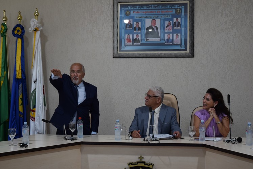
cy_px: 84
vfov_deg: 20.6
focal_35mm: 66
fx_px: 464
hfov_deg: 30.5
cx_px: 126
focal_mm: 44
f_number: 4.2
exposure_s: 1/60
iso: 450
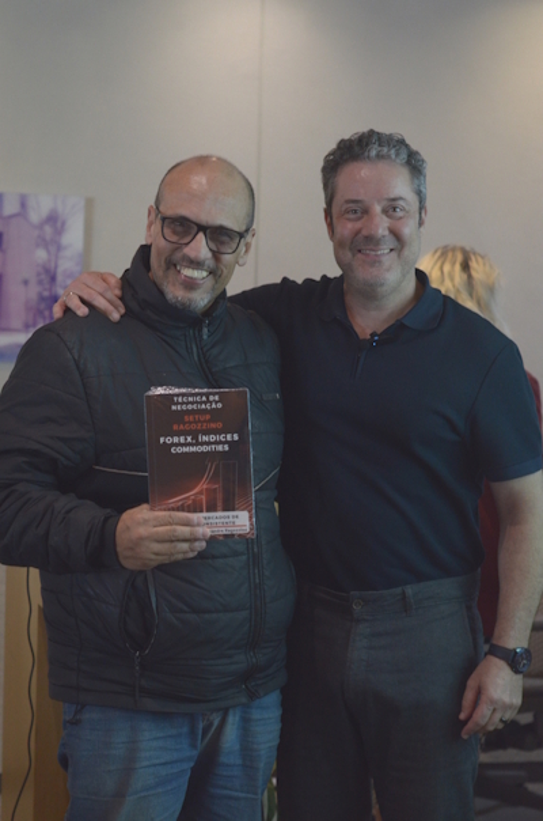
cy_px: 410
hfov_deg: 18.1
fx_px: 1705
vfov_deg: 27.0
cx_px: 272
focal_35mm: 75
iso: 1250
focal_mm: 50
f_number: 3.2
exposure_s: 1/100
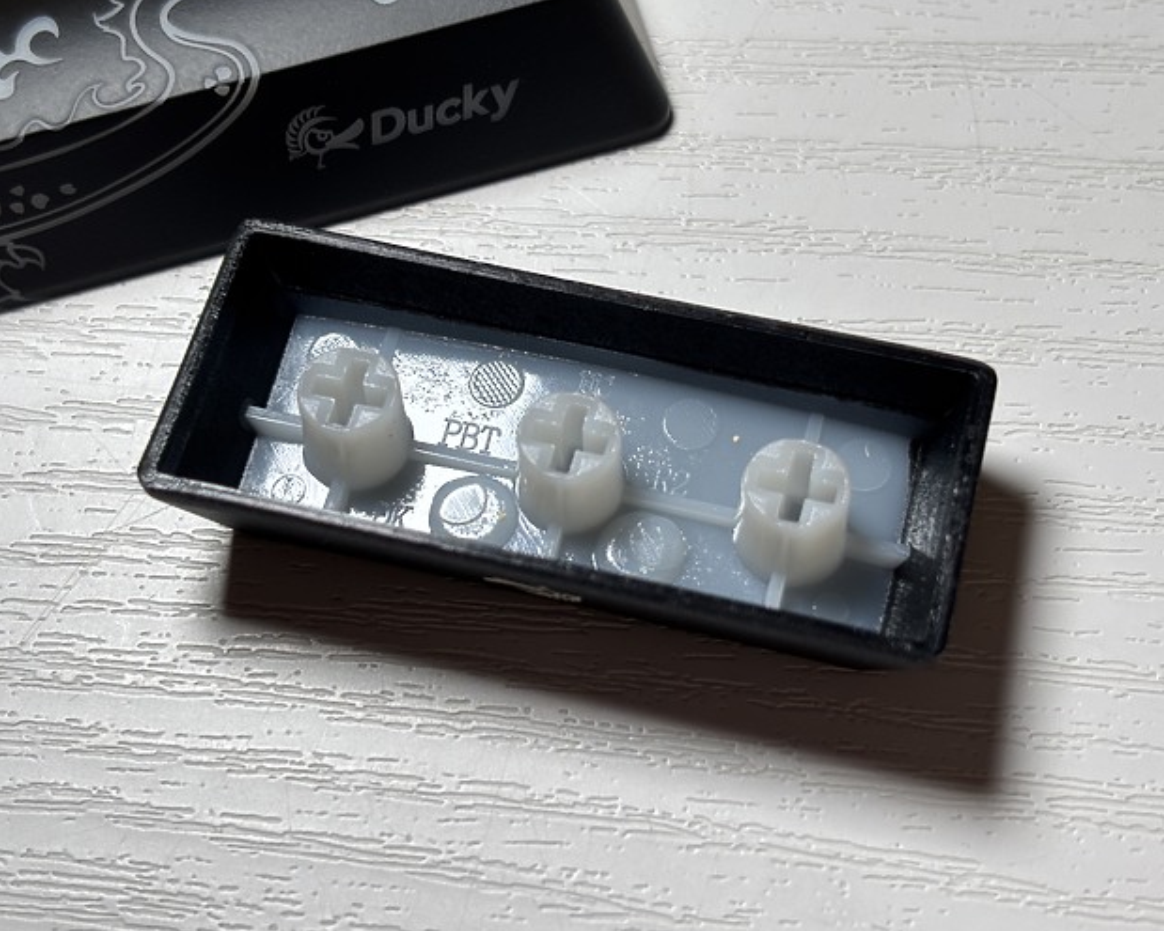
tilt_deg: -64.0
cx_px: 517
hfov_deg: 29.6
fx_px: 2204
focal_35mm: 64
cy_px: 445
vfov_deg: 23.8
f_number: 1.6
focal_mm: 5.96
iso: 32
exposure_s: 1/262
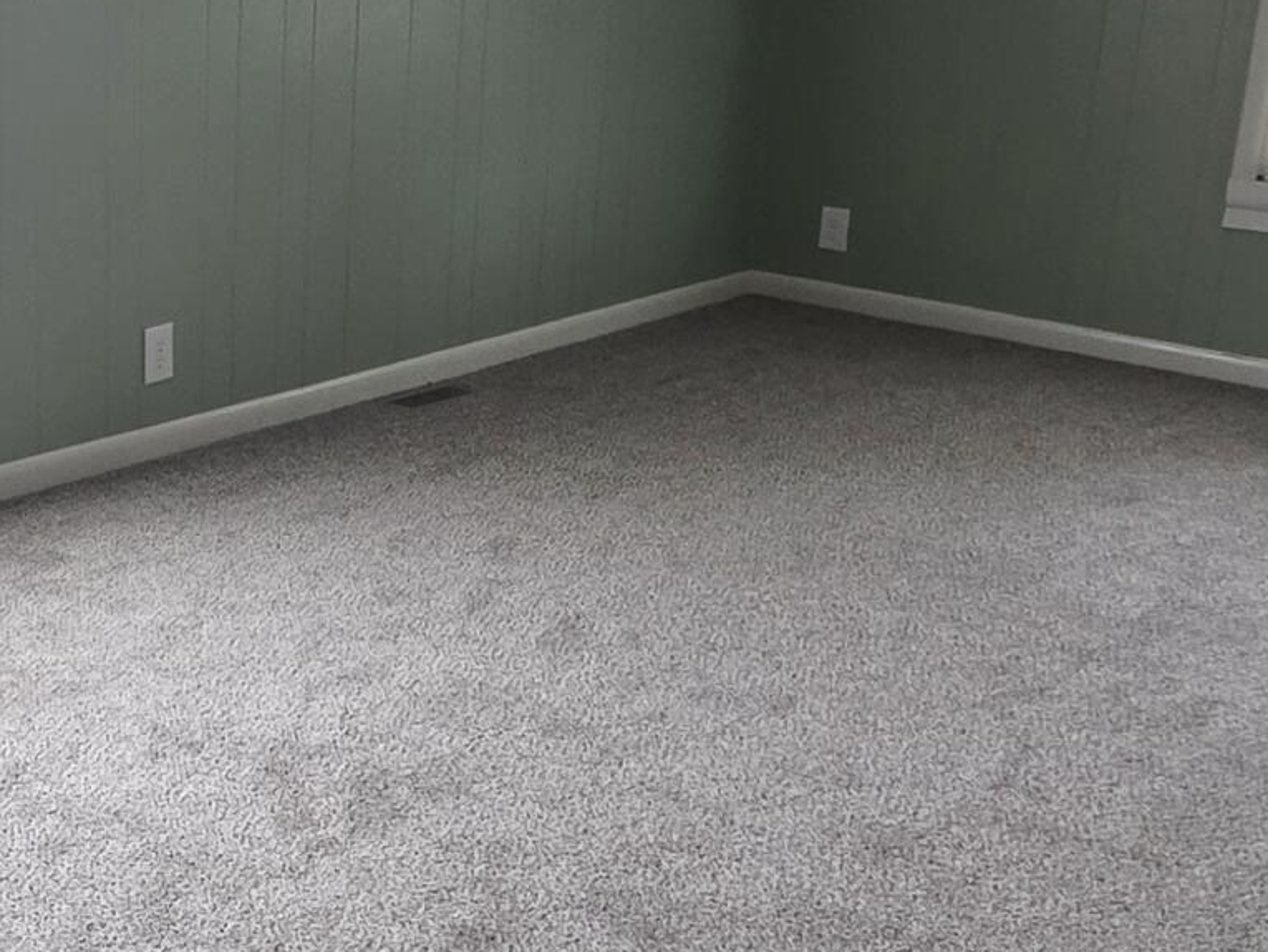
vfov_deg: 28.5
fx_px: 1868
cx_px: 151
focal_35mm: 51
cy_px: 411
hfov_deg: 35.5
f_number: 1.9
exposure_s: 1/60
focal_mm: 2.2
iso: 250
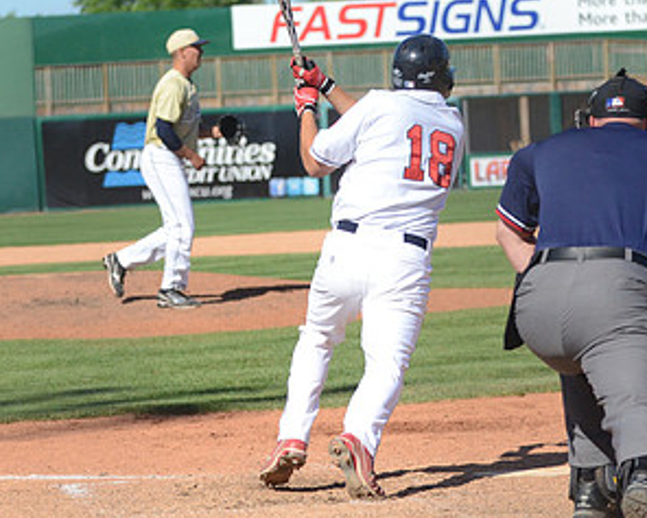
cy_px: 221
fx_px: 5268
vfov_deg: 5.6
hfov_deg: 7.0
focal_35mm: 275
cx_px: 350
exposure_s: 1/8000
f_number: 4.5
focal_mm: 100
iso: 1000
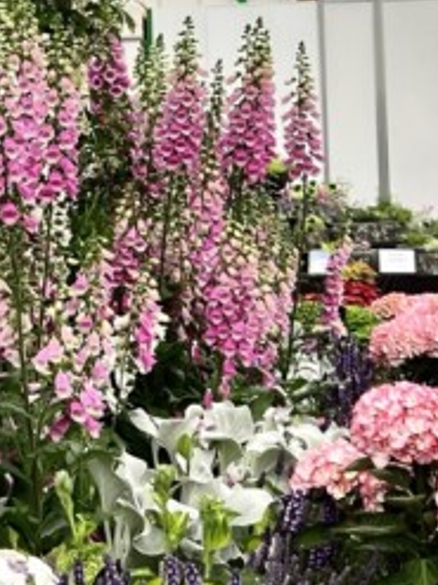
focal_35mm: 108
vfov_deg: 18.0
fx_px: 1824
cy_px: 69
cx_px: -189
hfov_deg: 13.1
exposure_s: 1/100
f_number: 1.5
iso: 32
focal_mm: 5.7
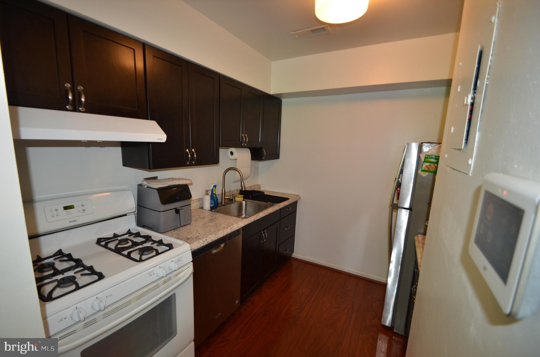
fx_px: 225
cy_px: 178
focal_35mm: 15
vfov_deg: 77.1
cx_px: 270
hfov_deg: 100.5
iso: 800
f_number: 3.5
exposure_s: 1/60
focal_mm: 10
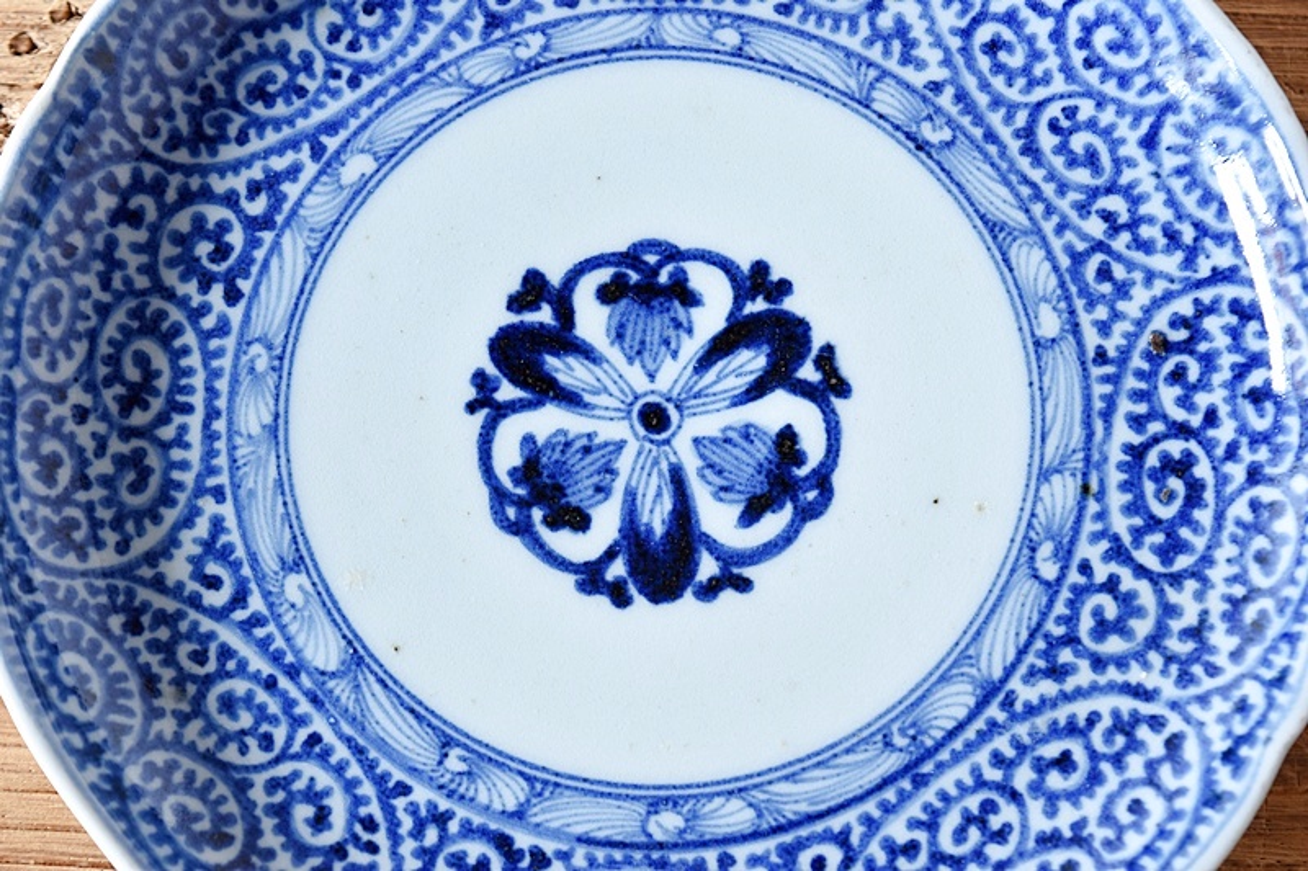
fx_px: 2615
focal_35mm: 72
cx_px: 654
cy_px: 436
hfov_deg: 28.1
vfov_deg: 18.9
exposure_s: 1/5
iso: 200
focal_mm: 48
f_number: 5.6
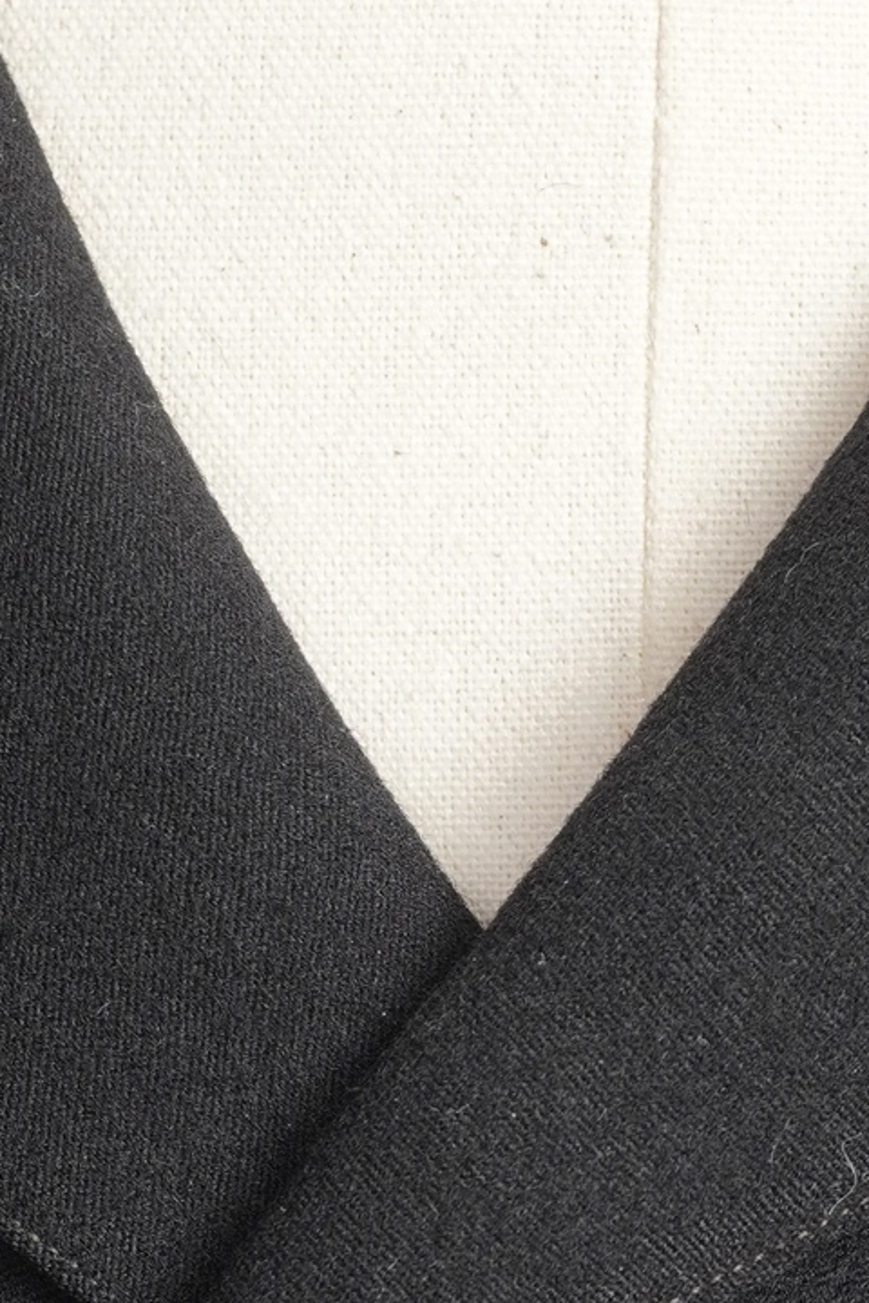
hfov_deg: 7.2
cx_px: 509
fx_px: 6951
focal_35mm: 192
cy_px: 1274
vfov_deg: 10.6
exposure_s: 1/60
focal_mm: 32
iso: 400
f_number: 5.6
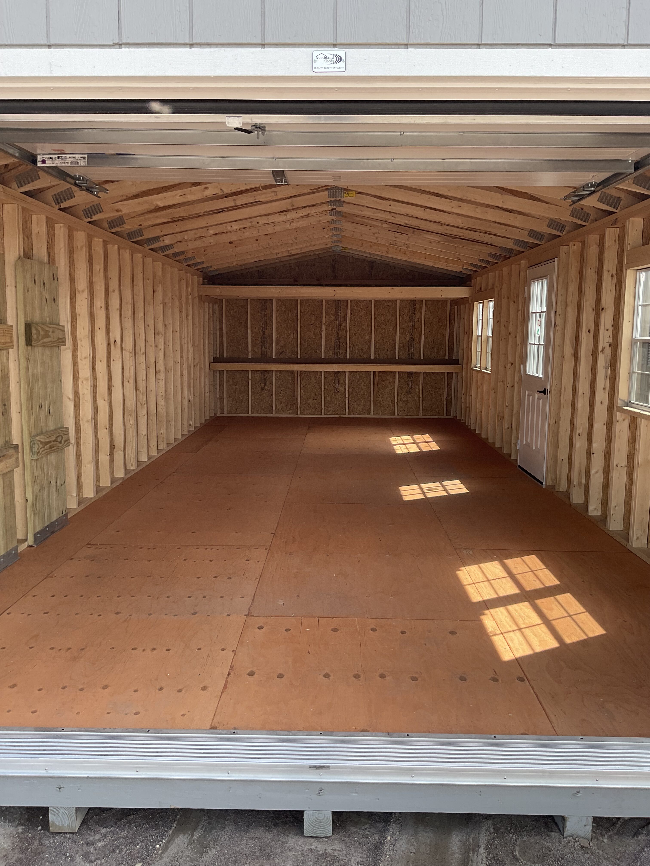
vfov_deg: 61.7
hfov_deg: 48.2
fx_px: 726
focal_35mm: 29
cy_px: 433
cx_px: 325
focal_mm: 3
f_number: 1.8
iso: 16
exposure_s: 1/299
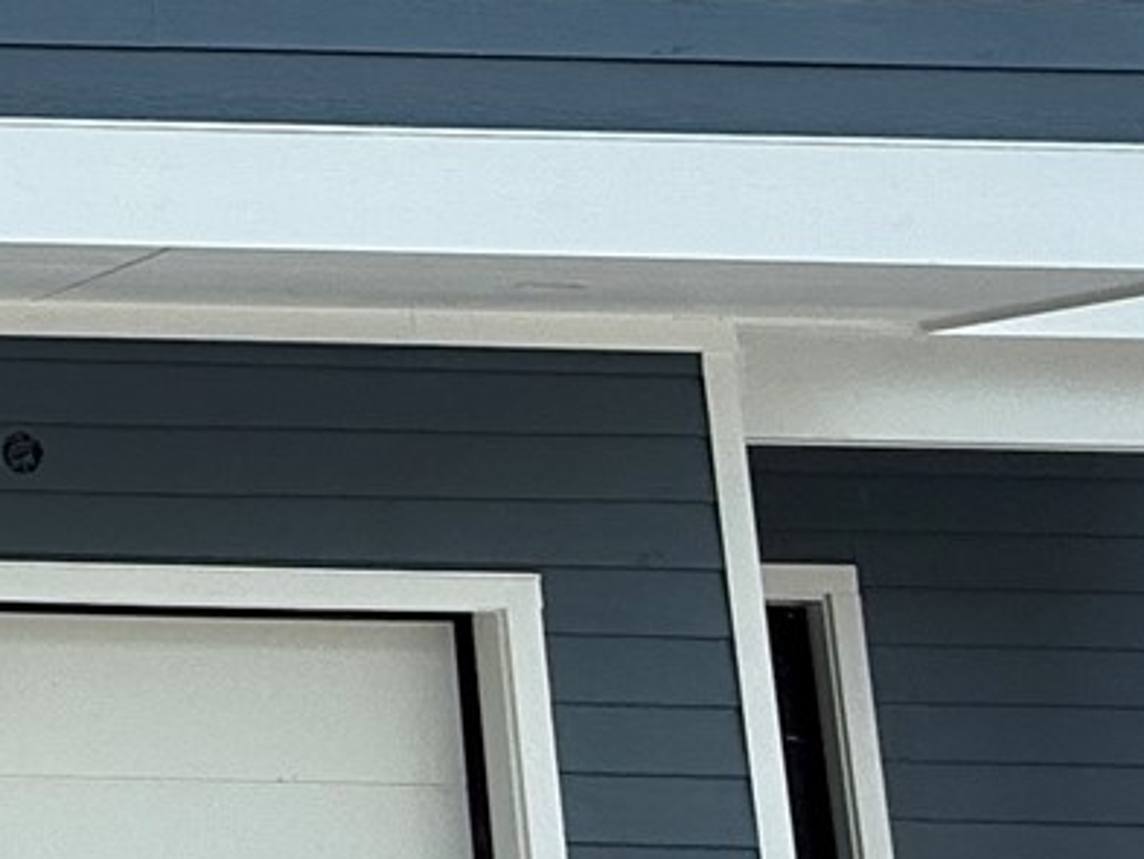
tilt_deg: +11.5
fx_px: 2413
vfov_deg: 19.8
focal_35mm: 73
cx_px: -771
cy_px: 84
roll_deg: -1.8
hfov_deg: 20.7
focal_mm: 2.22
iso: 50
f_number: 2.2
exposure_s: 1/672
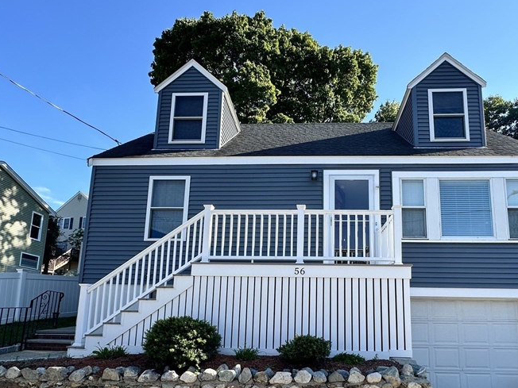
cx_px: 300
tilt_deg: +9.1
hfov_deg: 75.9
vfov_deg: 58.9
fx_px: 329
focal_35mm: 22
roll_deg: -1.5
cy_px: 275
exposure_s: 1/553
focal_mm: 2.22
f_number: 2.2
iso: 40
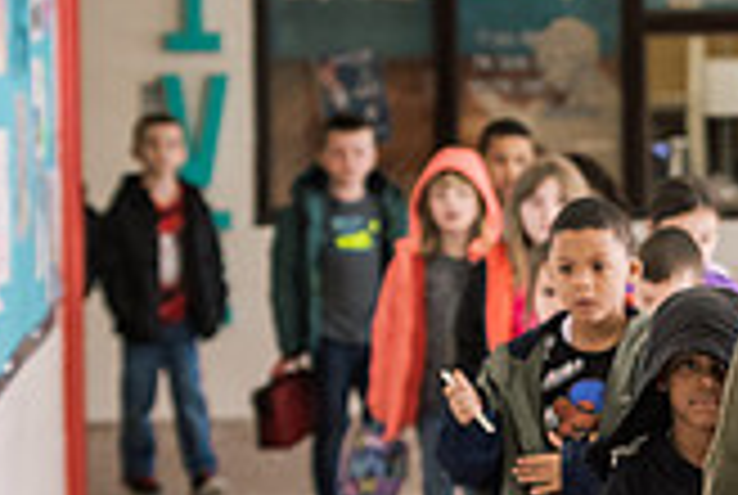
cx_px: 734
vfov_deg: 3.9
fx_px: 7250
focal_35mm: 353
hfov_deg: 5.8
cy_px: 448
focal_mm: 100
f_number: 3.5
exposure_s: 1/400
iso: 1000
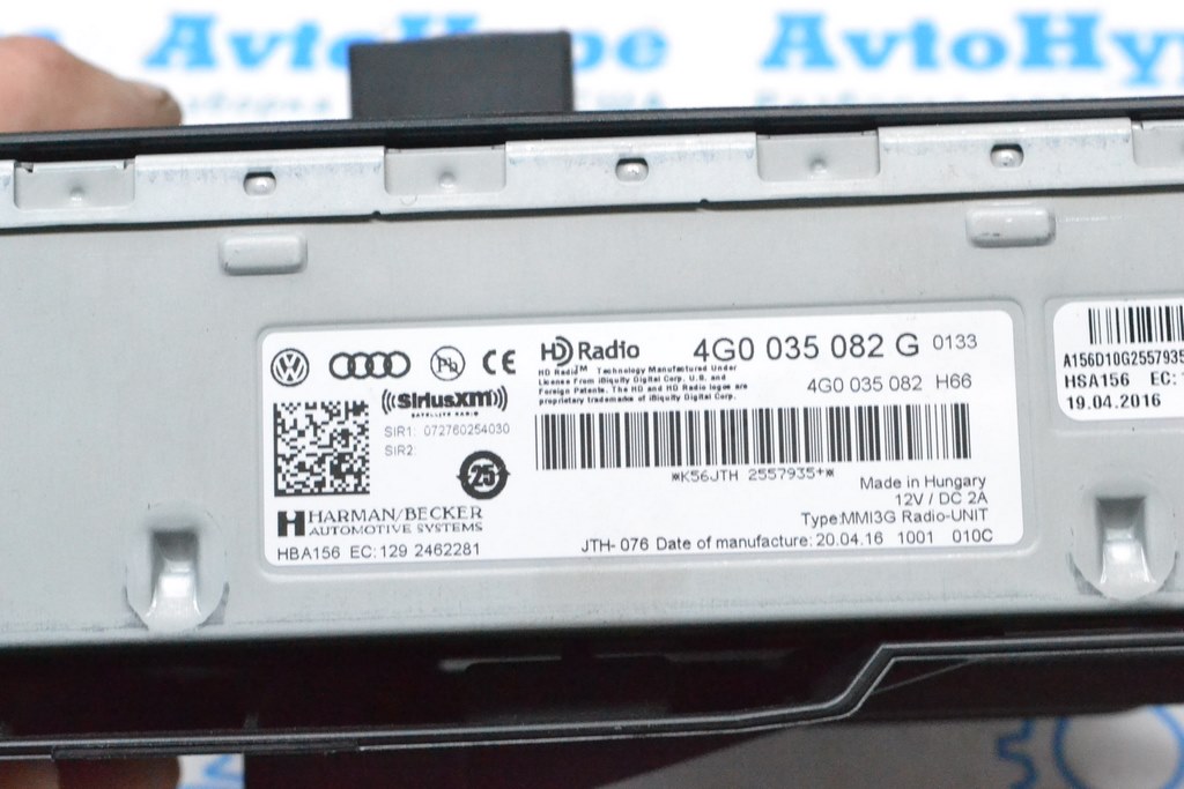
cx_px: 592
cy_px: 394
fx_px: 2368
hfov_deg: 28.1
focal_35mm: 72
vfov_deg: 18.9
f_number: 13
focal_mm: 48
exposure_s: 1/100
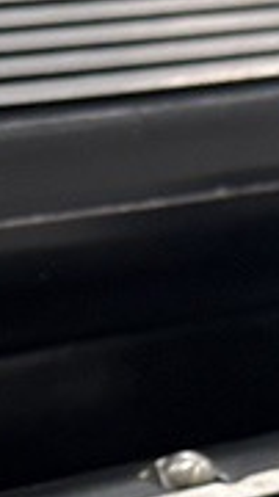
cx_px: -329
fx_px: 3439
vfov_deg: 8.2
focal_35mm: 261
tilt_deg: -5.9
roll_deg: +1.8
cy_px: 660
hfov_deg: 4.6
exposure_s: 1/100
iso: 100
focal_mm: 6.76
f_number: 1.78
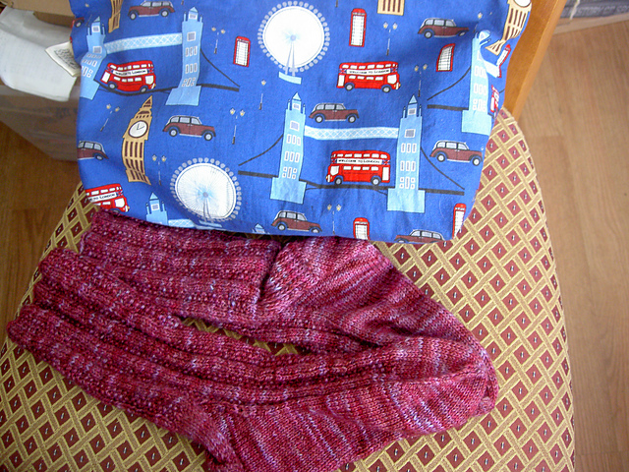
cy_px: 236
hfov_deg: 47.9
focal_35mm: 39
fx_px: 709
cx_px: 314
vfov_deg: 36.8
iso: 200
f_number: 2.8
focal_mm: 8
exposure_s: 1/30
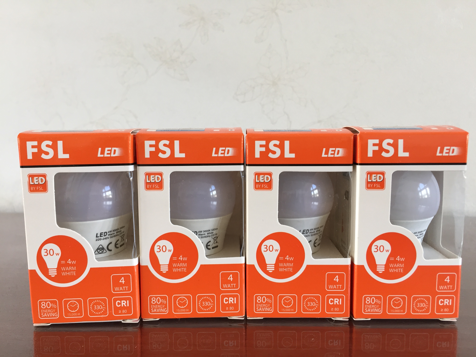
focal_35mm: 29
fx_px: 399
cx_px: 238
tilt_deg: -5.4
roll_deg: -0.6
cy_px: 178
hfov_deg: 61.7
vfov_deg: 48.2
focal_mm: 4.15
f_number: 2.2
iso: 40
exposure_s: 1/33
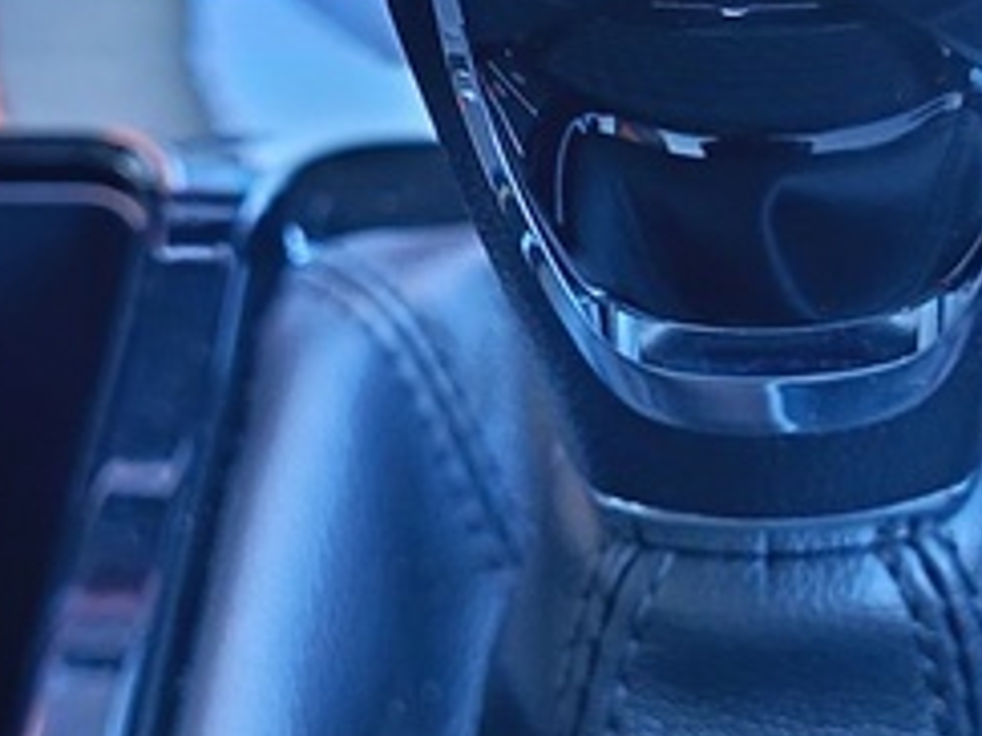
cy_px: 206
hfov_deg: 19.3
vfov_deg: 14.6
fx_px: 2864
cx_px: 715
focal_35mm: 101
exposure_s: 1/30
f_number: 1.75
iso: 1764
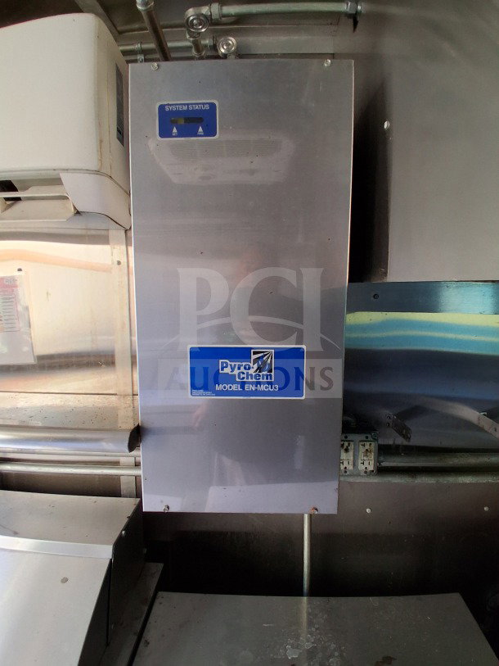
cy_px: 333
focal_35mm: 17
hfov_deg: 74.7
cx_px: 250
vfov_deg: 91.0
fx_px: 327
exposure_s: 1/60
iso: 160
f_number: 2.2
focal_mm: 1.4
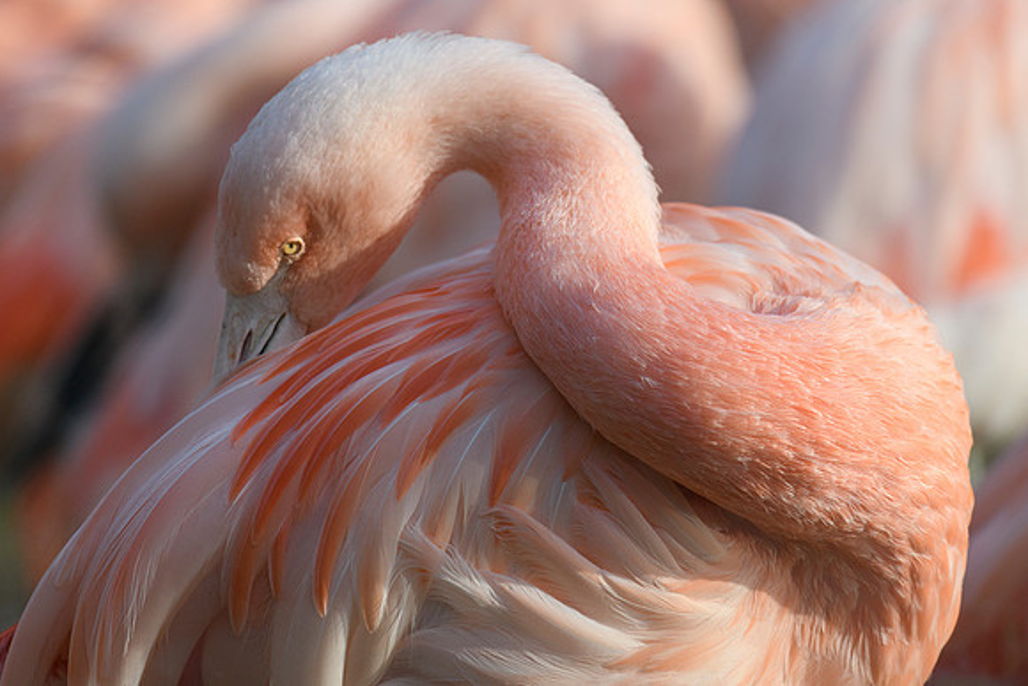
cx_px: 556
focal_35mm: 432
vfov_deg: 3.2
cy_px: 315
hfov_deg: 4.8
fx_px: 12349
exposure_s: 1/1250
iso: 450
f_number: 5.6
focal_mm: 400
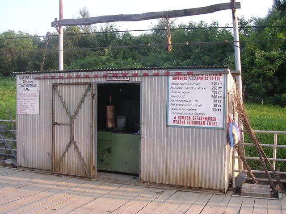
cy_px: 107
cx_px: 143
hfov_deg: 49.0
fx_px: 314
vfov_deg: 37.7
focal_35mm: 38
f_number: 2.8
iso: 100
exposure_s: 1/131
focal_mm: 5.8
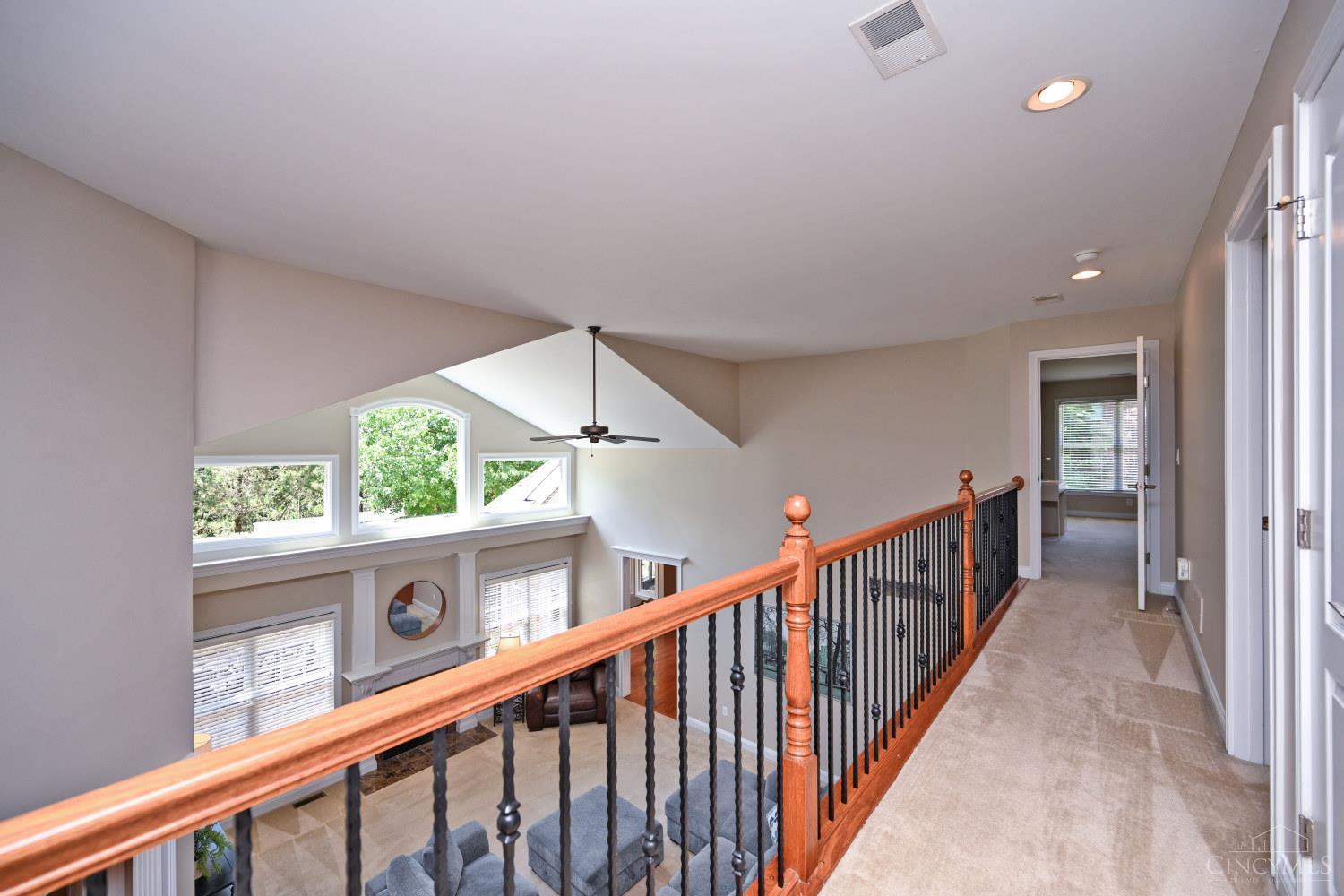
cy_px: 448
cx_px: 672
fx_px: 523
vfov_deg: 81.2
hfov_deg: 104.3
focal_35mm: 14
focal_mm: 14
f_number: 4.5
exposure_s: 1/80
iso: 200
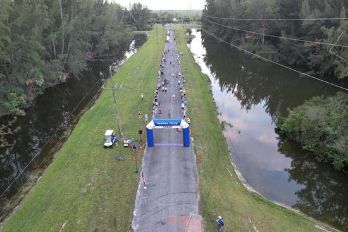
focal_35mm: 22
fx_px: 213
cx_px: 174
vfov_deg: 57.3
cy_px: 116
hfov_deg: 78.6
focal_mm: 8.38
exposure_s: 1/25
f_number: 2.8
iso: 100
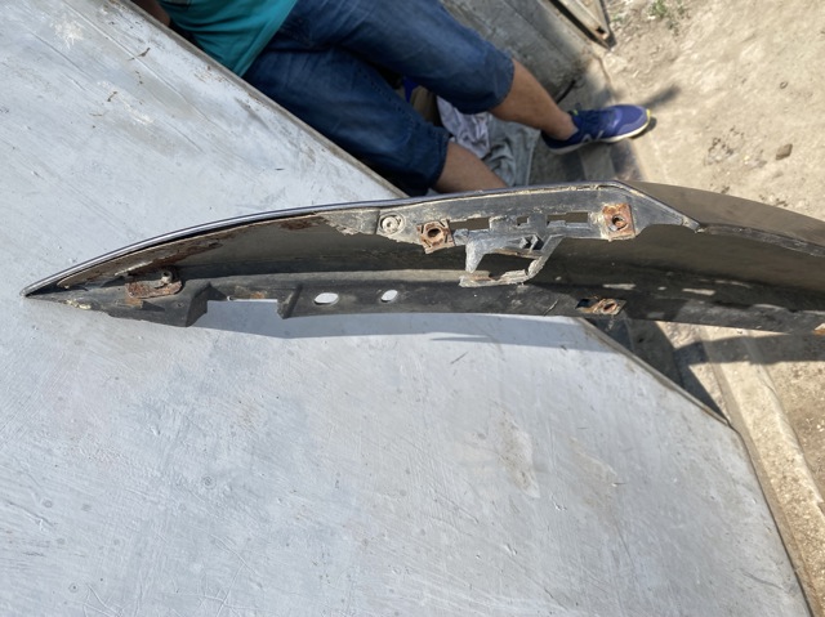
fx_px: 619
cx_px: 412
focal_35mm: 26
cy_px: 308
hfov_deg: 67.3
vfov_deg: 53.0
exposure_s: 1/1961
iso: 32
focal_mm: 4.25
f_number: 1.8
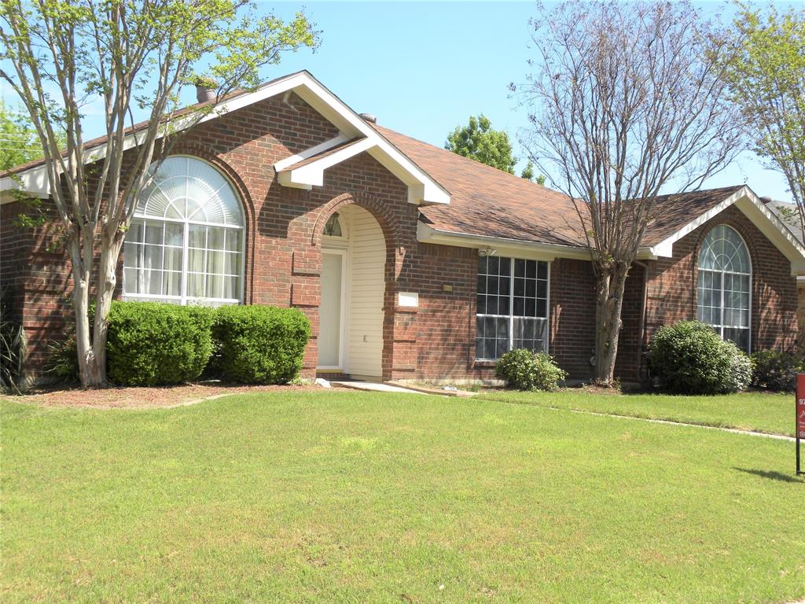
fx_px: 1070
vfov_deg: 31.5
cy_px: 302
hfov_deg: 41.2
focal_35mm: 46
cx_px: 402
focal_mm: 8.2
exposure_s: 1/218
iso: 64
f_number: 4.5
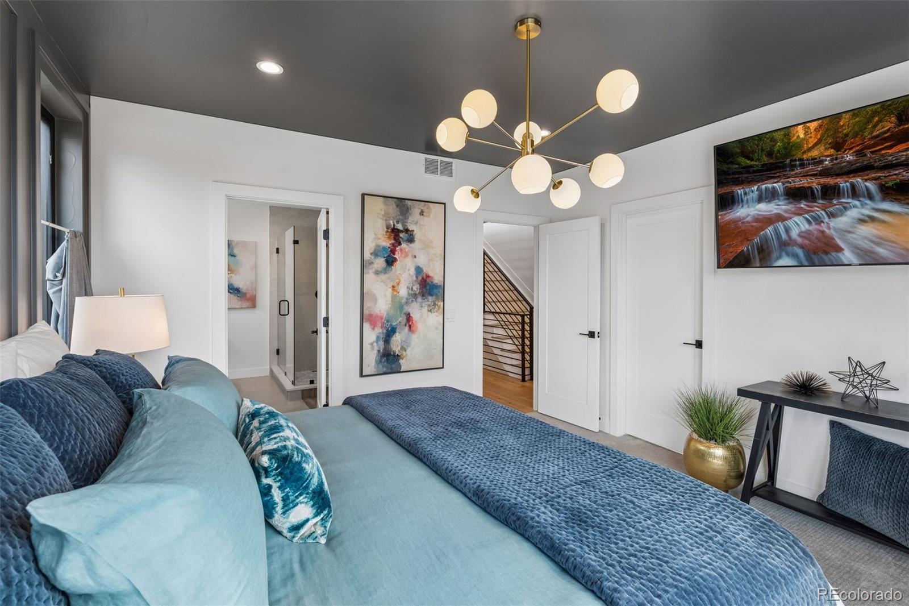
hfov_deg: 93.3
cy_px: 303
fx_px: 429
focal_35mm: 17
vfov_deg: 70.4
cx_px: 454
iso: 400
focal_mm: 17
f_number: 9
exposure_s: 1/50
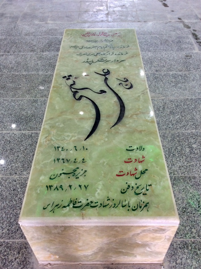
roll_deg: +1.6
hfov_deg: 44.1
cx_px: 100
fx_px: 248
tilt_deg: -44.9
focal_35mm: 32
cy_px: 134
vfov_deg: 56.9
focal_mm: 3.3
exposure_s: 1/25
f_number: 2.4
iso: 50
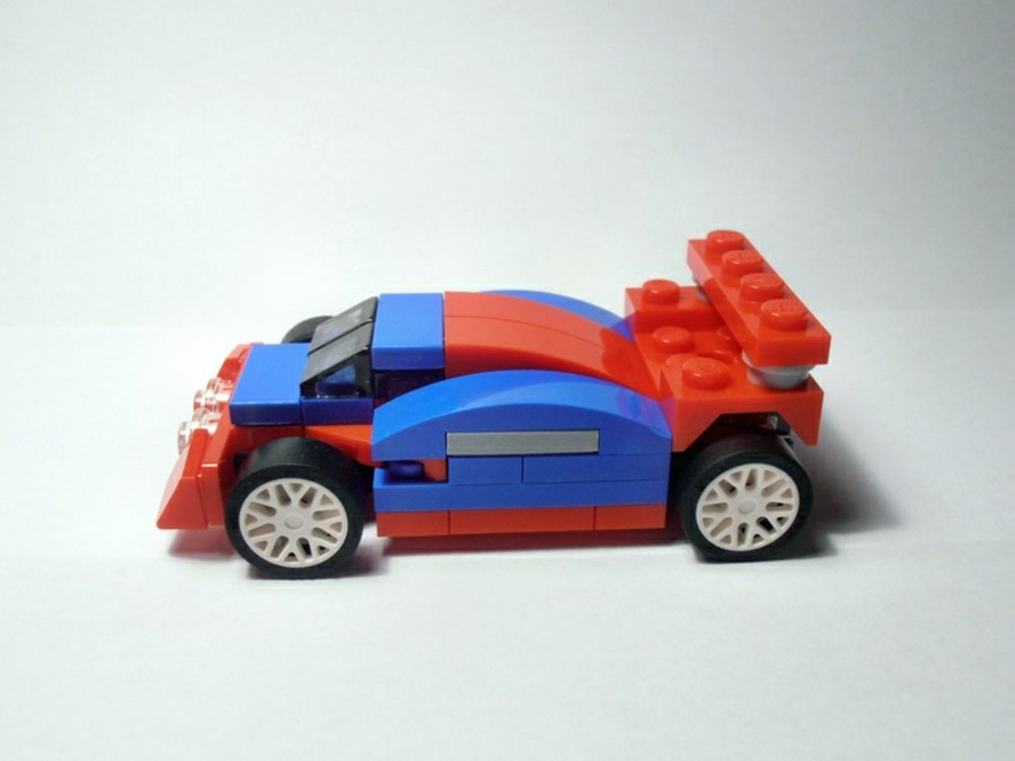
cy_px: 380
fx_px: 1085
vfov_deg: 38.7
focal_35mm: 37
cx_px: 508
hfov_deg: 50.1
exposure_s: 1/50
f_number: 3.9
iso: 80
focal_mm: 6.61
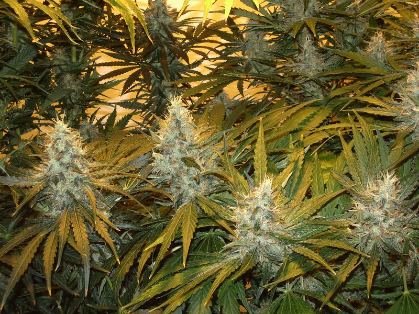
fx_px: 750
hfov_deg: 31.2
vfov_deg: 23.7
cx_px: 210
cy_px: 157
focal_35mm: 62
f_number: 5.6
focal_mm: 10.2
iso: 50
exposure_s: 1/50
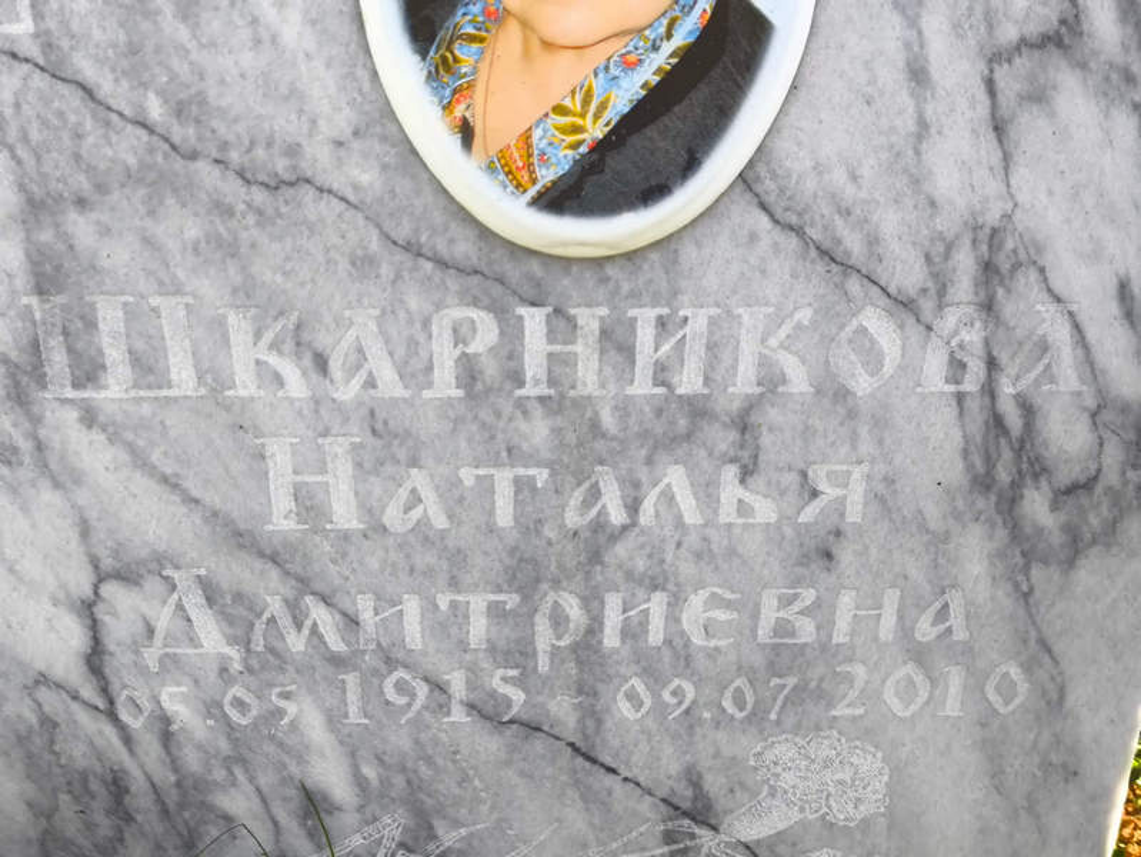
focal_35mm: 50
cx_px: 570
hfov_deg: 38.2
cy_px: 428
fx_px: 1649
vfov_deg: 29.1
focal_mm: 4.71
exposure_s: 1/100
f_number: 1.7
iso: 50
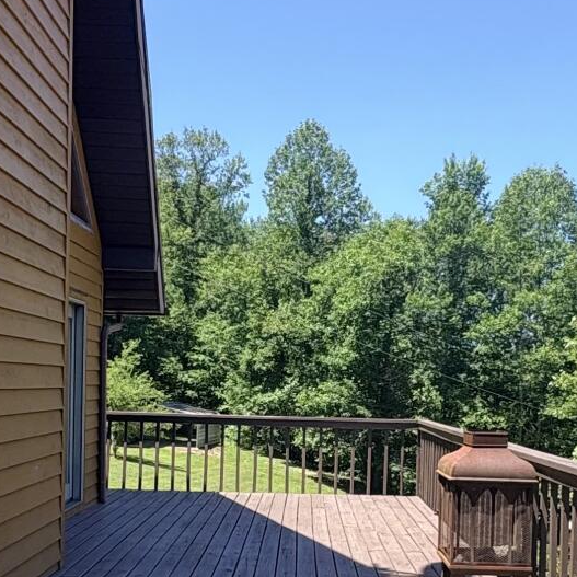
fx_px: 886
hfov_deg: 36.1
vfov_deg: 35.6
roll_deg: -0.8
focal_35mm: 47
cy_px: 395
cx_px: 282
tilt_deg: -0.5
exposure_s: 1/821
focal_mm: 2.22
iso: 40
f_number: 2.2
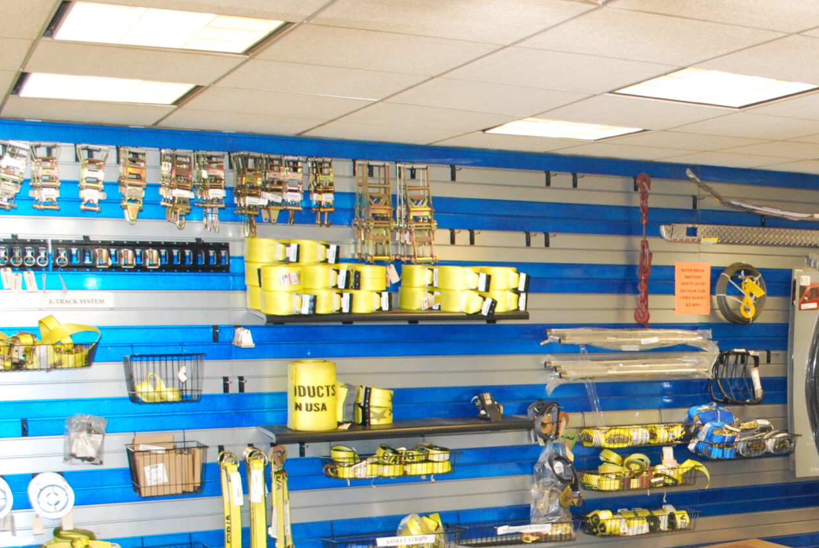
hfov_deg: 34.0
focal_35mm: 55
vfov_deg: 24.2
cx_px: 754
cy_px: 447
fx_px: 1253
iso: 800
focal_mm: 18
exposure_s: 1/60
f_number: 4
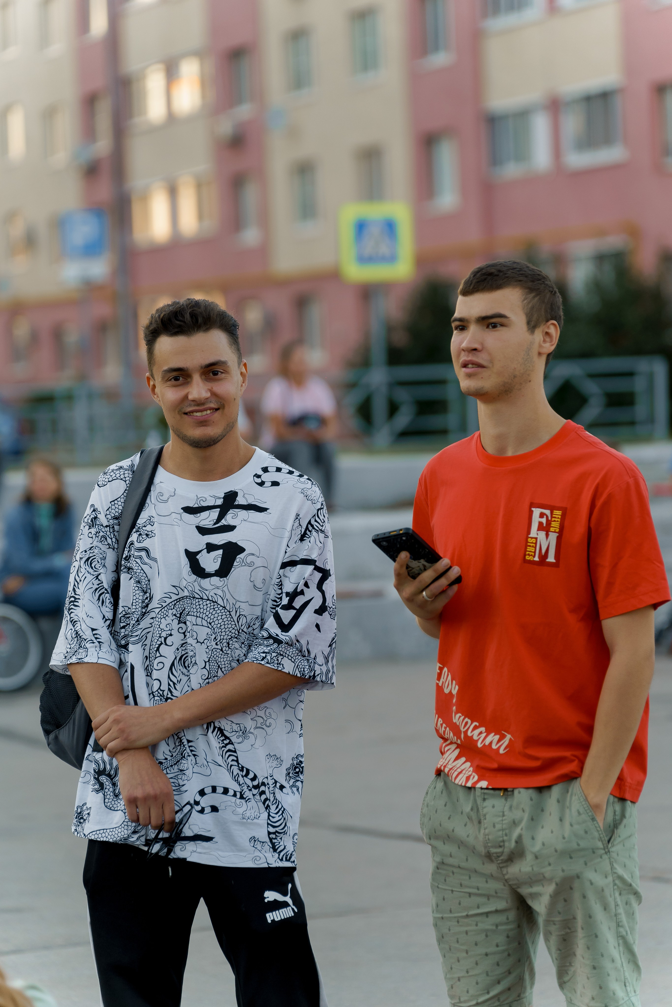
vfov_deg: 15.9
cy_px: 504
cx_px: 336
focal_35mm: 129
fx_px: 3612
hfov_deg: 10.6
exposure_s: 1/160
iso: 640
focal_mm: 129
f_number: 3.5
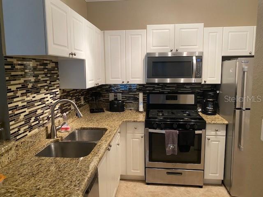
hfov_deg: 67.3
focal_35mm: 26
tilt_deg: -7.2
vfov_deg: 53.1
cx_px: 132
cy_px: 98
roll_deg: -0.2
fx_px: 198
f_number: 1.8
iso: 250
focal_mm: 4.25
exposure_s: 1/60
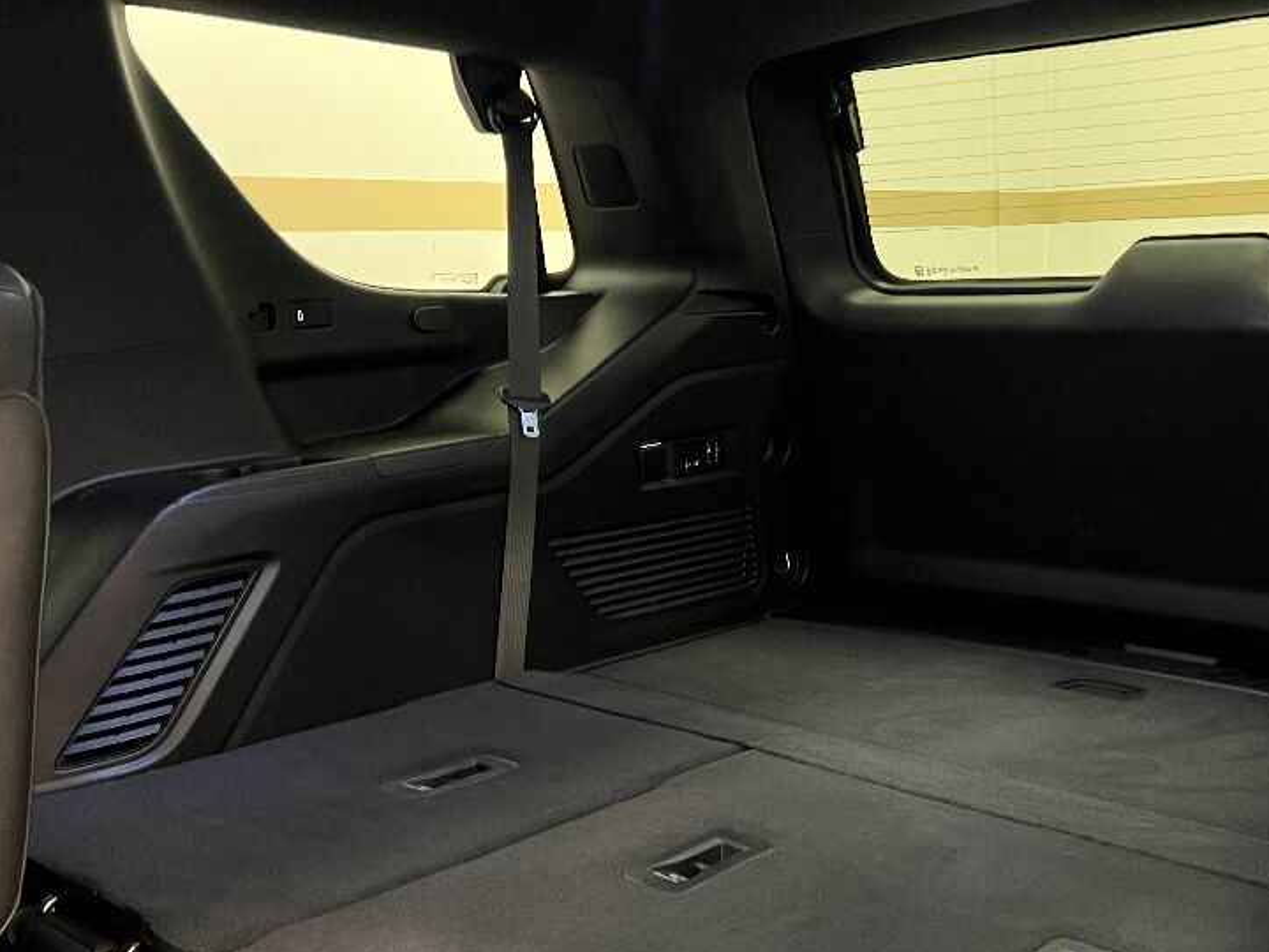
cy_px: 621
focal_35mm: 37
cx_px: 746
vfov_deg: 38.3
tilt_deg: -14.9
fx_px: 1356
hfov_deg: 49.9
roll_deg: +2.0
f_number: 1.5
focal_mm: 5.7
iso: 800
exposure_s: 1/30
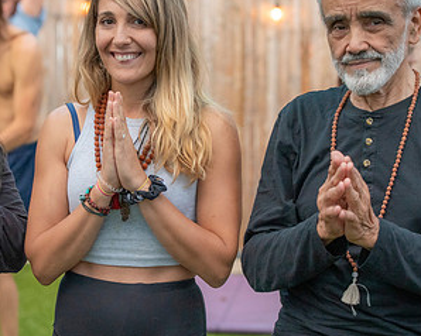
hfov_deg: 15.0
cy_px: 152
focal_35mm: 128
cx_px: 160
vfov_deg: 12.0
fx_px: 1594
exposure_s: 1/200
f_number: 3.5
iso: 2000
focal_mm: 70
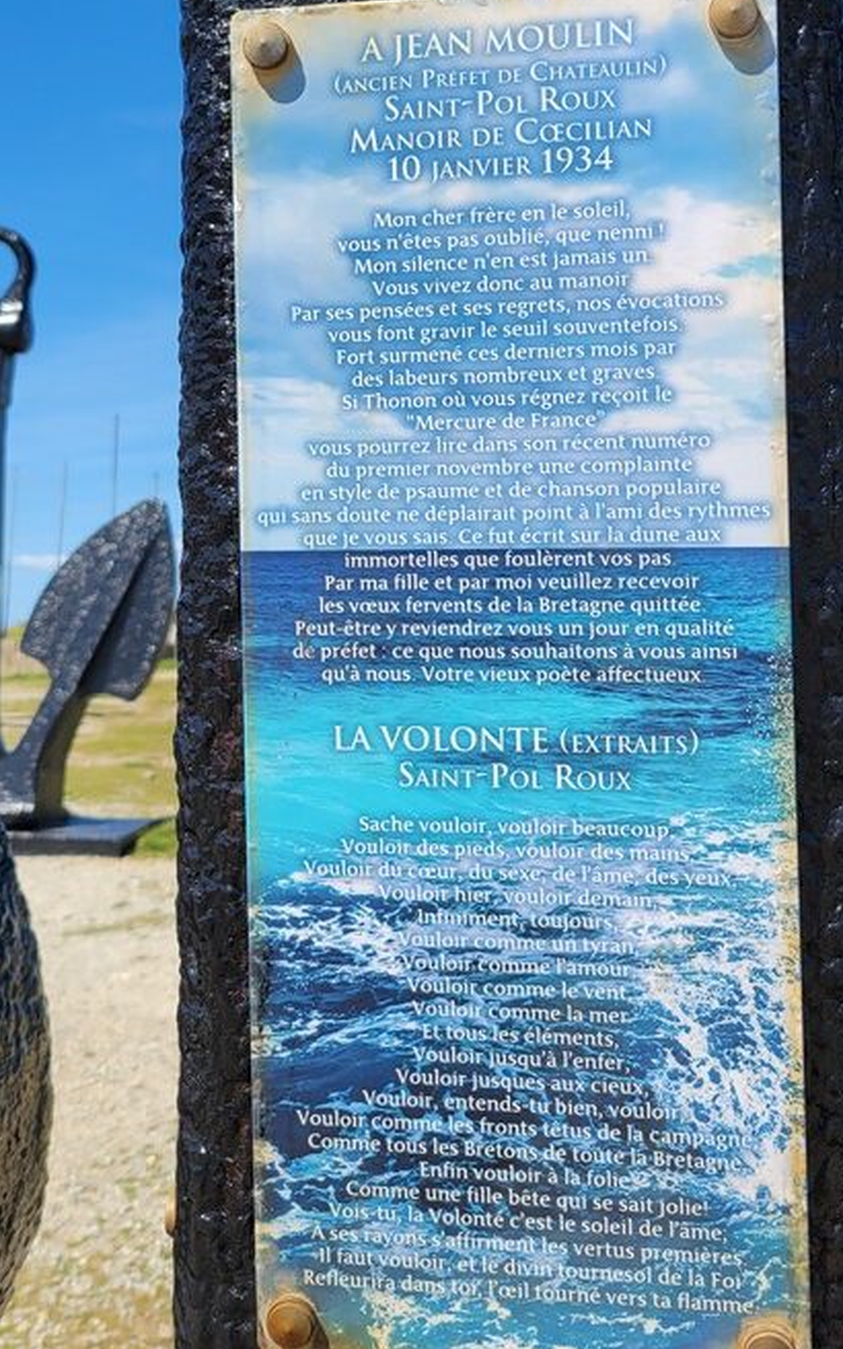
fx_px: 1544
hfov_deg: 30.5
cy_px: 438
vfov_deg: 46.4
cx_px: 407
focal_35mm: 42
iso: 40
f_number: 1.8
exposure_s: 1/1989
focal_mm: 5.4
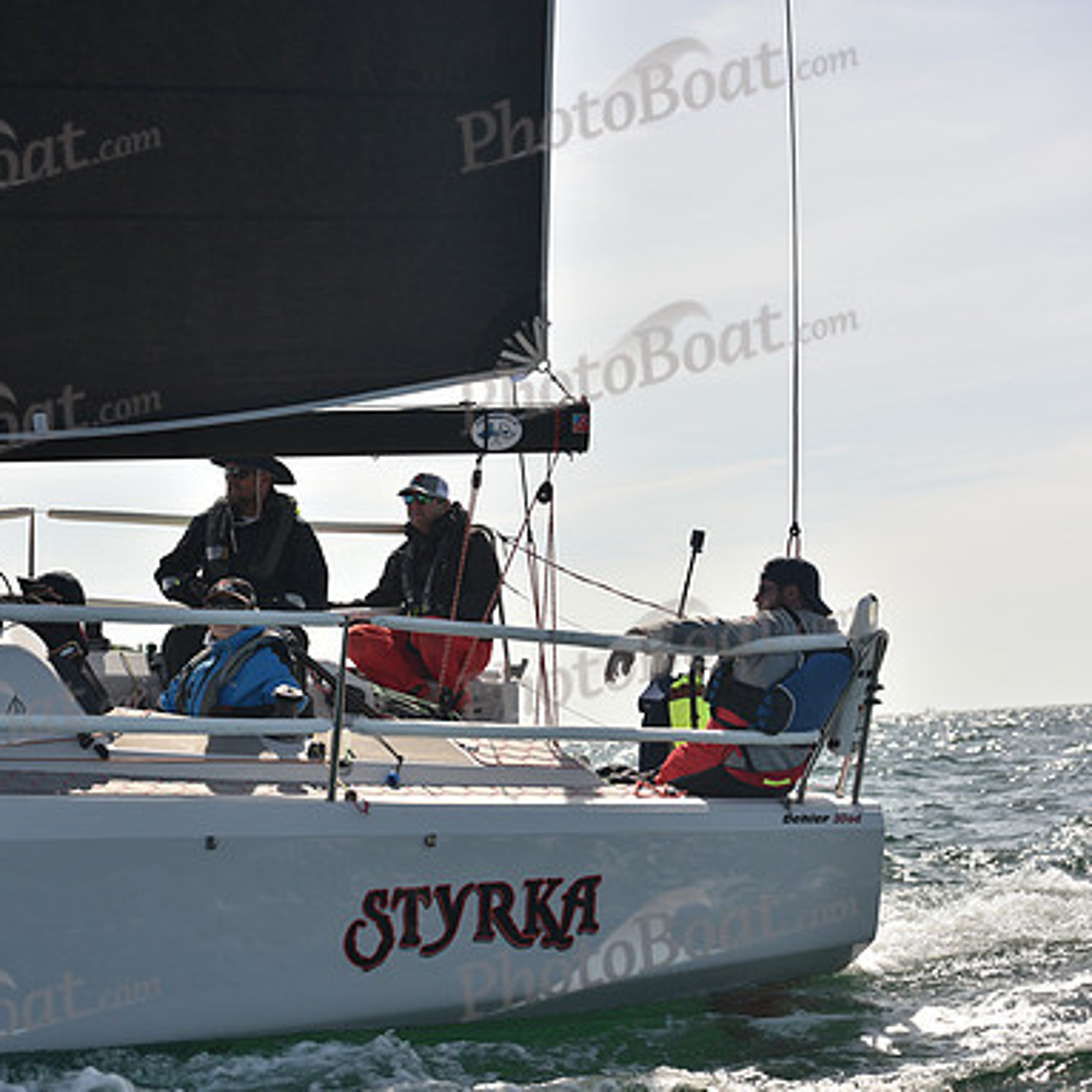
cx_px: 311
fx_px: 3212
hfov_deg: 19.2
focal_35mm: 90
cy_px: 549
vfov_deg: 19.3
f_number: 5
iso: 250
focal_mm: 70
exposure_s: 1/640
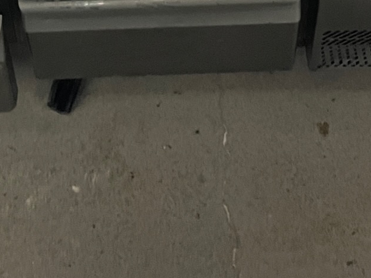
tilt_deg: -39.1
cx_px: 178
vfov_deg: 13.9
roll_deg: +1.8
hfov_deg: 23.0
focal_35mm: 85
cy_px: -322
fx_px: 911
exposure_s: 1/56
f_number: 1.6
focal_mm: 5.1
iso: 500
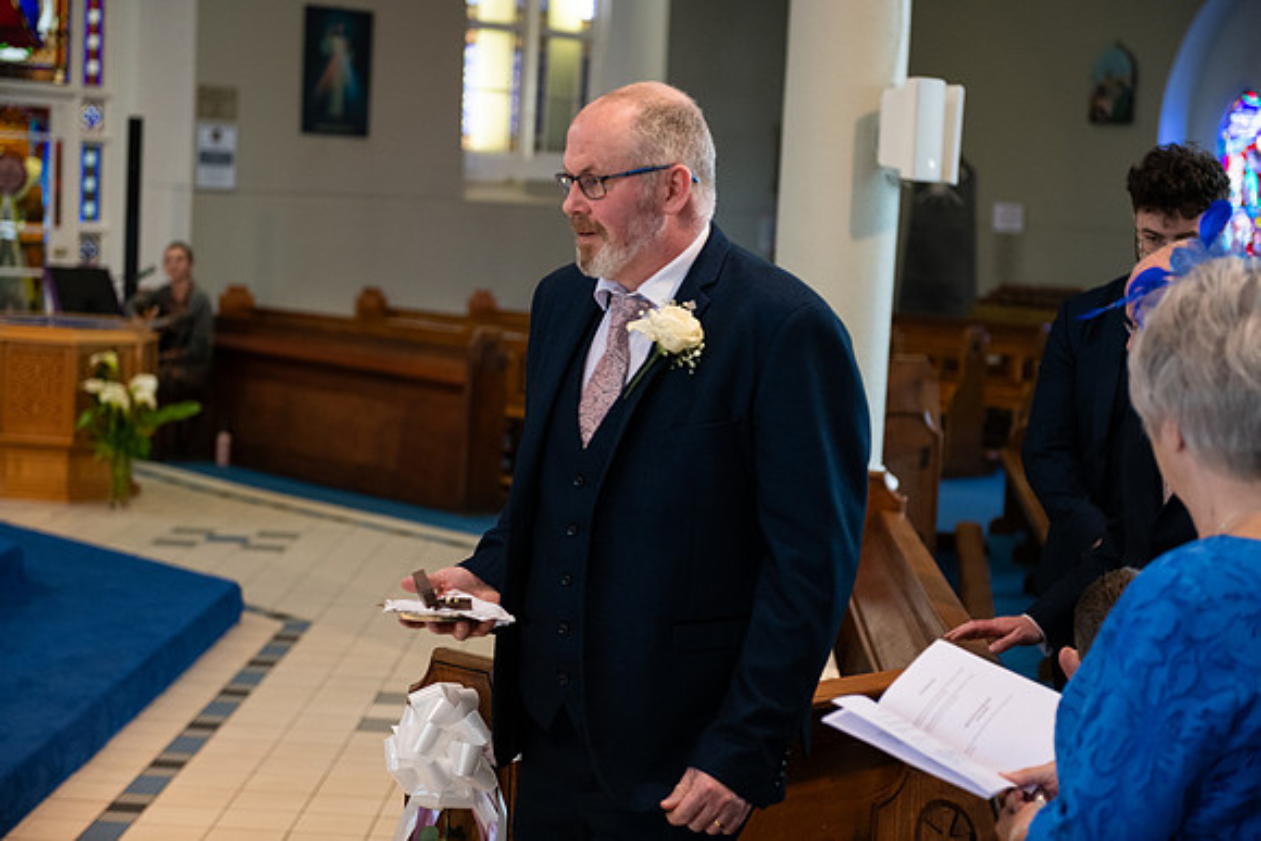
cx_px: 630
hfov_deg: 28.8
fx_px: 2452
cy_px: 420
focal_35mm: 70
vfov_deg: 19.5
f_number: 3.5
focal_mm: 70
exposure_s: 1/160
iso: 800
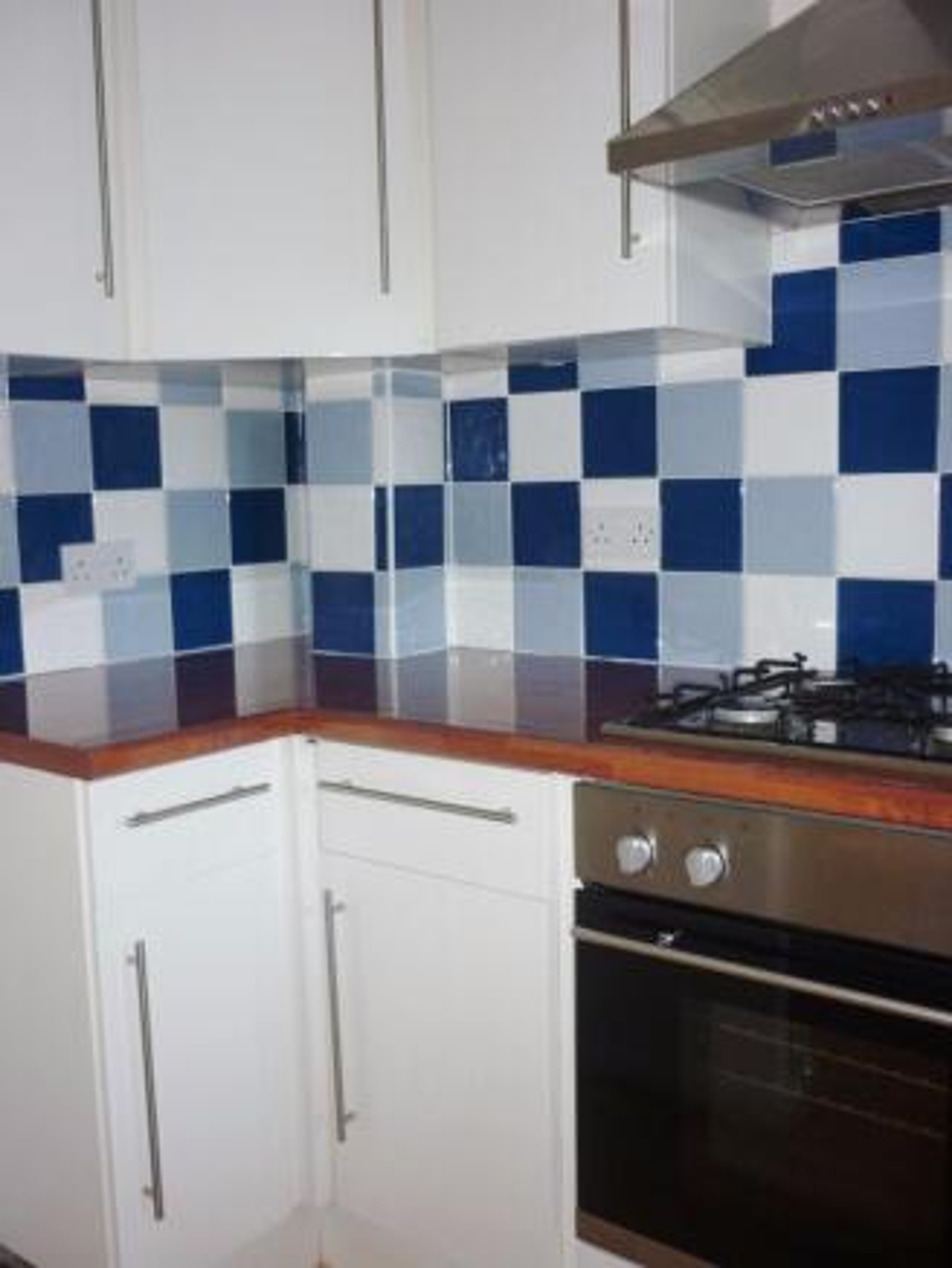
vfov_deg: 55.3
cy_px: 634
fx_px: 1209
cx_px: 476
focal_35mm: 33
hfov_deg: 43.0
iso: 100
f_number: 2.8
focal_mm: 5.5
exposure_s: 1/30
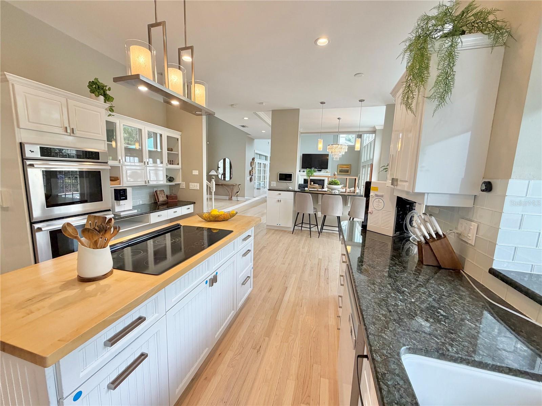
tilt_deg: -8.4
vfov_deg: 85.7
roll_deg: -1.8
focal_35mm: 14
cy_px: 203
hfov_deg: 102.1
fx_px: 219
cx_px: 271
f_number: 2.2
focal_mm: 2.22
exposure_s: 1/120
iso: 125
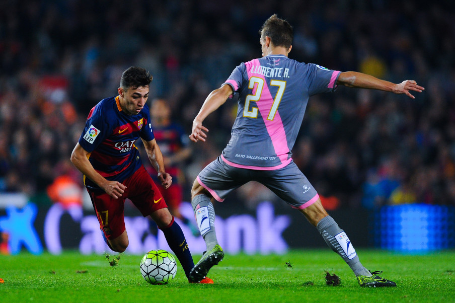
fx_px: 5053
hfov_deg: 5.2
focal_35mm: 400
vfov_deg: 3.4
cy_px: 152
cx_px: 228
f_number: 2.8
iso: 2000
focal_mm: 400
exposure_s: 1/1000
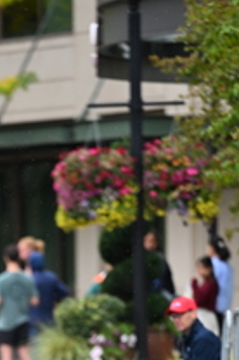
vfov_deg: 3.9
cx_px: -27
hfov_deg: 2.6
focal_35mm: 530
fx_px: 5295
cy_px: 441
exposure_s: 1/1600
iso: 1250
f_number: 2.8
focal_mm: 200
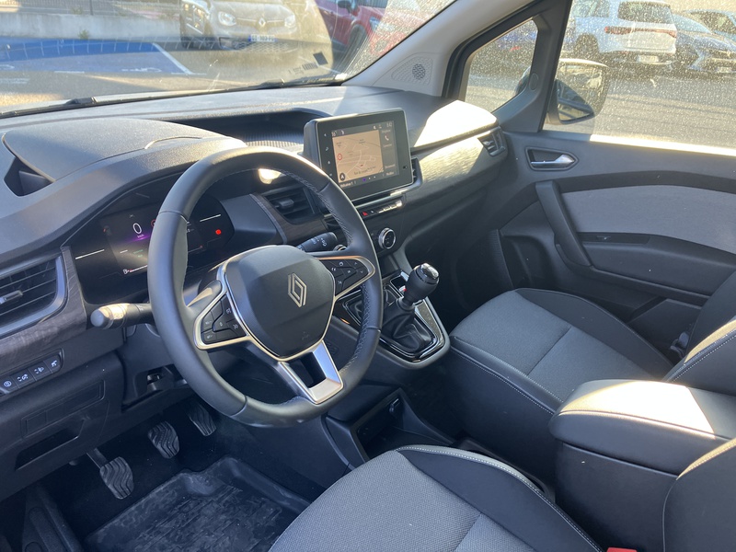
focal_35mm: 28
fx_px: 595
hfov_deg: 63.4
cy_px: 276
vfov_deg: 49.7
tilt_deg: -24.6
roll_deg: -3.6
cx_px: 368
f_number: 1.8
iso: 80
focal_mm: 3.99
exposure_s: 1/121
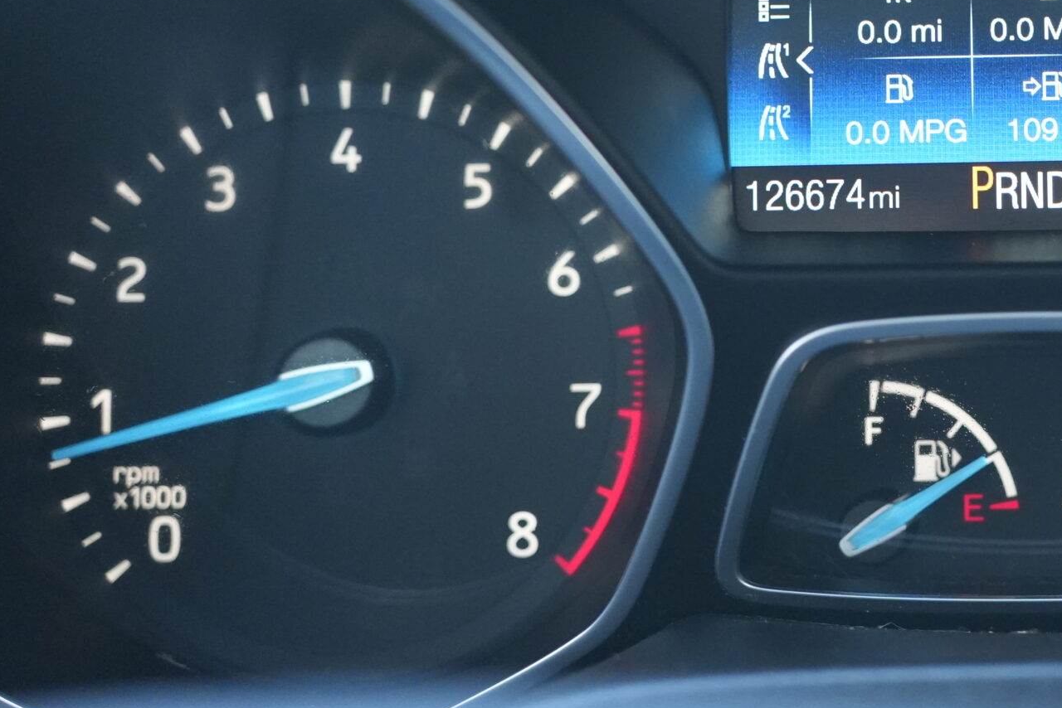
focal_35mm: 70
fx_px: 2065
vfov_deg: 19.3
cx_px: 1020
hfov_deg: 27.4
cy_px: 165
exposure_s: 1/100
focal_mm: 35
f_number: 3.2
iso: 4000
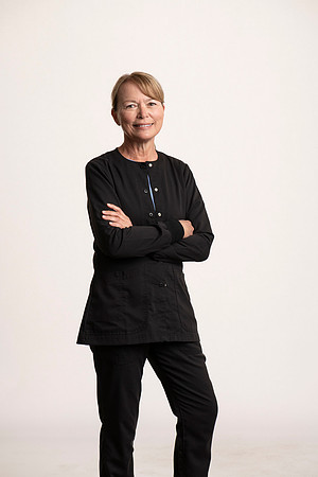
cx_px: 159
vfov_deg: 19.5
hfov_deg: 13.0
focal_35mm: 105
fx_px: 1391
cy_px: 238
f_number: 8
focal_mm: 105
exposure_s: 1/125
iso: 64
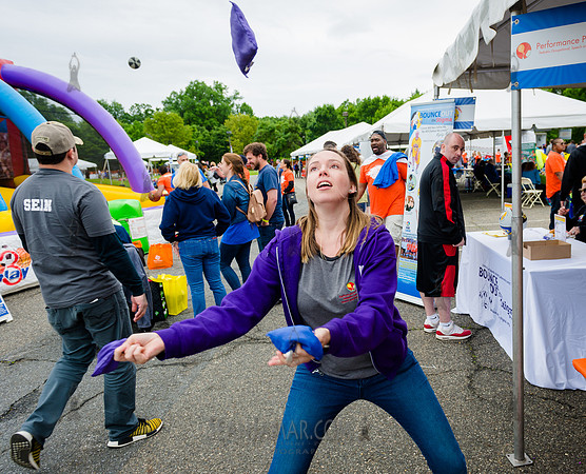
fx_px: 500
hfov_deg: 59.7
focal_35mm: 29
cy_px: 250
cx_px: 375
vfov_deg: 50.7
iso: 200
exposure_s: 1/400
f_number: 5
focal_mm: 24
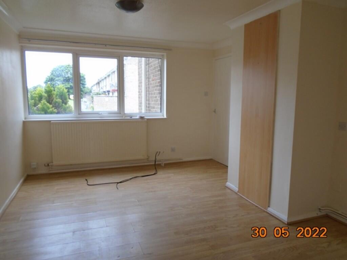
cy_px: 130
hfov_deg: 67.3
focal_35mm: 26
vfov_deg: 53.1
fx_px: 261
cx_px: 174
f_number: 3.2
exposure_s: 1/40
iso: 100
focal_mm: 4.6
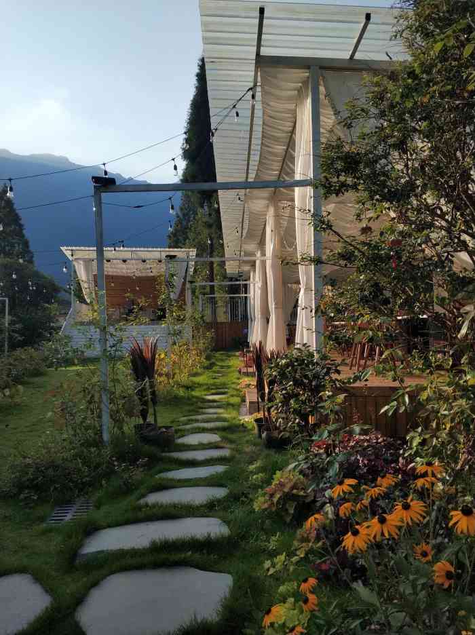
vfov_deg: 65.4
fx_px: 495
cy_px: 318
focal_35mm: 27
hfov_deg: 51.3
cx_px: 238
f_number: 1.8
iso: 236
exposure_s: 1/2500
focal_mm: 3.82
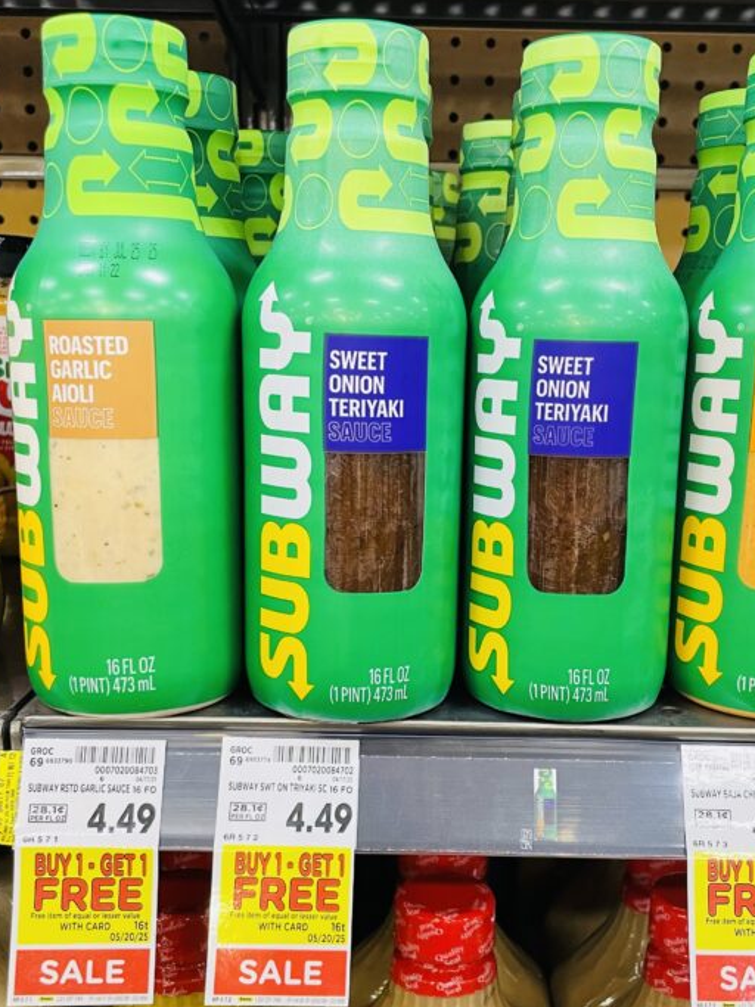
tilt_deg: -11.3
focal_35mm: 39
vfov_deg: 47.8
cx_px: 428
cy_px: 560
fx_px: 1135
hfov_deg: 36.7
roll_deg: -0.8
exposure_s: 1/61
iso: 100
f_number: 1.6
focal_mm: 4.2
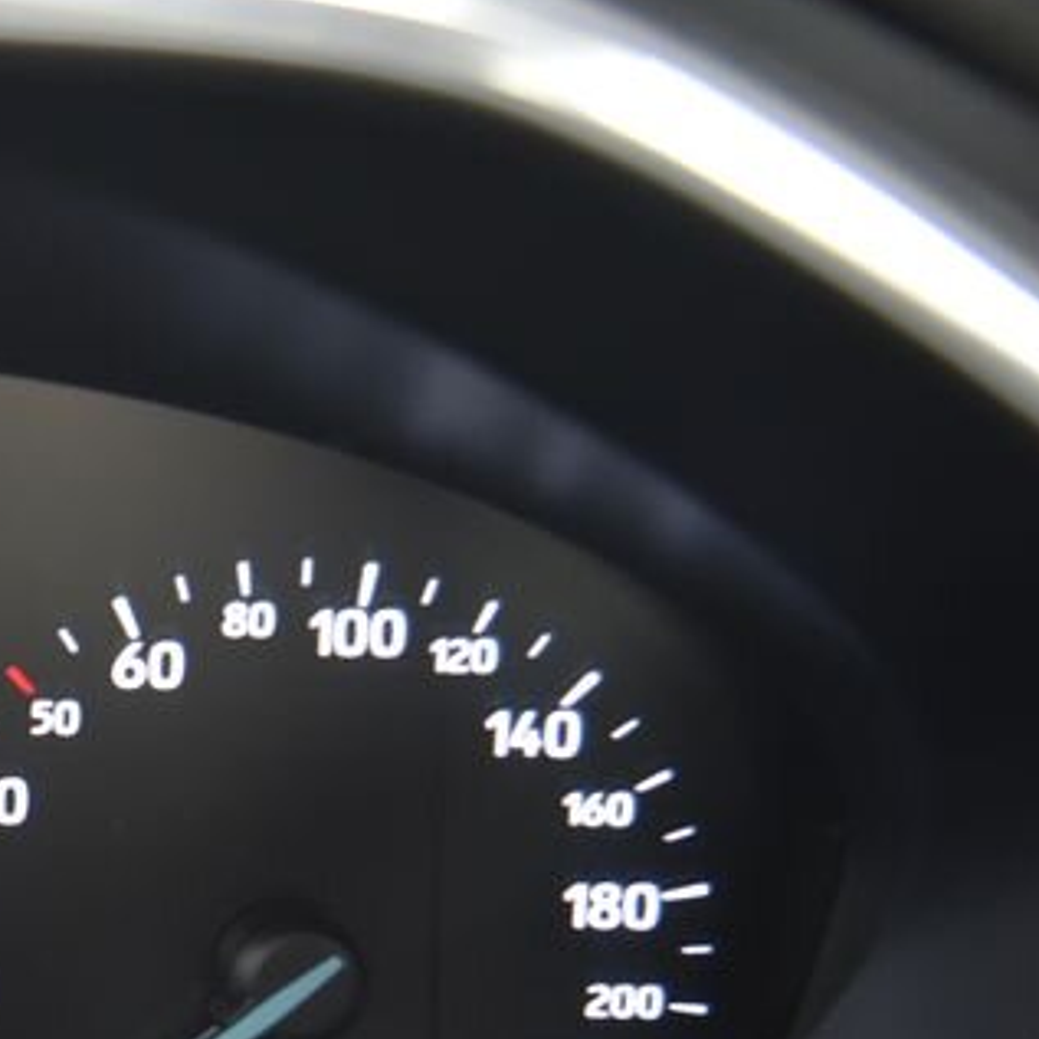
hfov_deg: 13.4
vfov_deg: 14.3
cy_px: 813
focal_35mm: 121
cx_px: -629
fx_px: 4109
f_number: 4
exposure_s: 1/15
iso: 500
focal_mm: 44
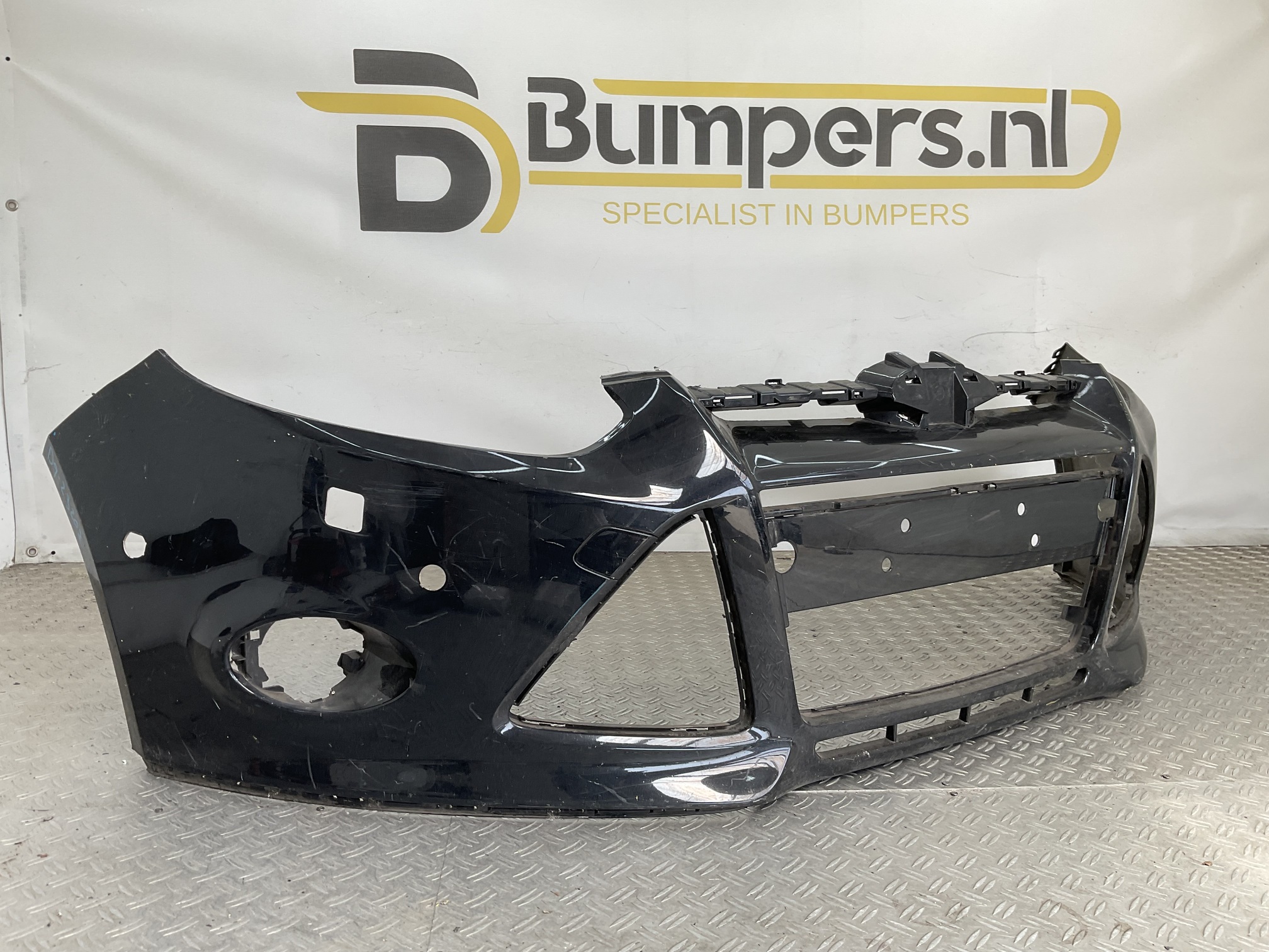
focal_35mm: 29
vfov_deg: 48.2
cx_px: 634
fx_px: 1063
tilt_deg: -8.0
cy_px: 476
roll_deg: -1.1
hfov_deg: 61.7
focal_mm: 3
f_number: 1.8
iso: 16
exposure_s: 1/184
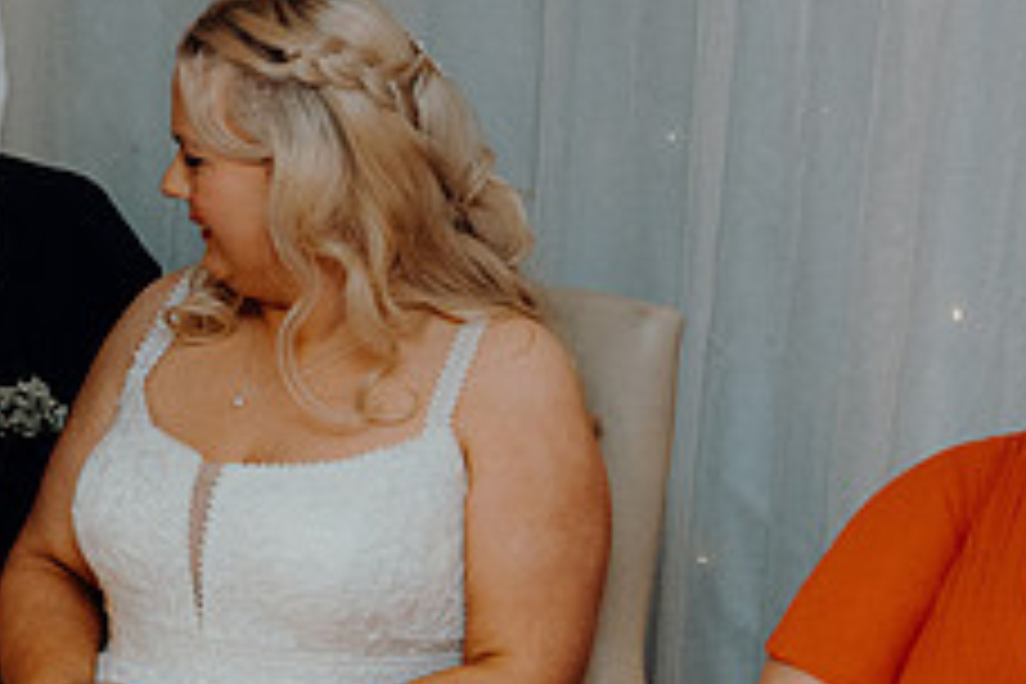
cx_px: -90
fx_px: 4132
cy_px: 124
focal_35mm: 145
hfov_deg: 13.9
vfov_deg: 9.4
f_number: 3.5
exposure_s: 1/160
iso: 2500
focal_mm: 57
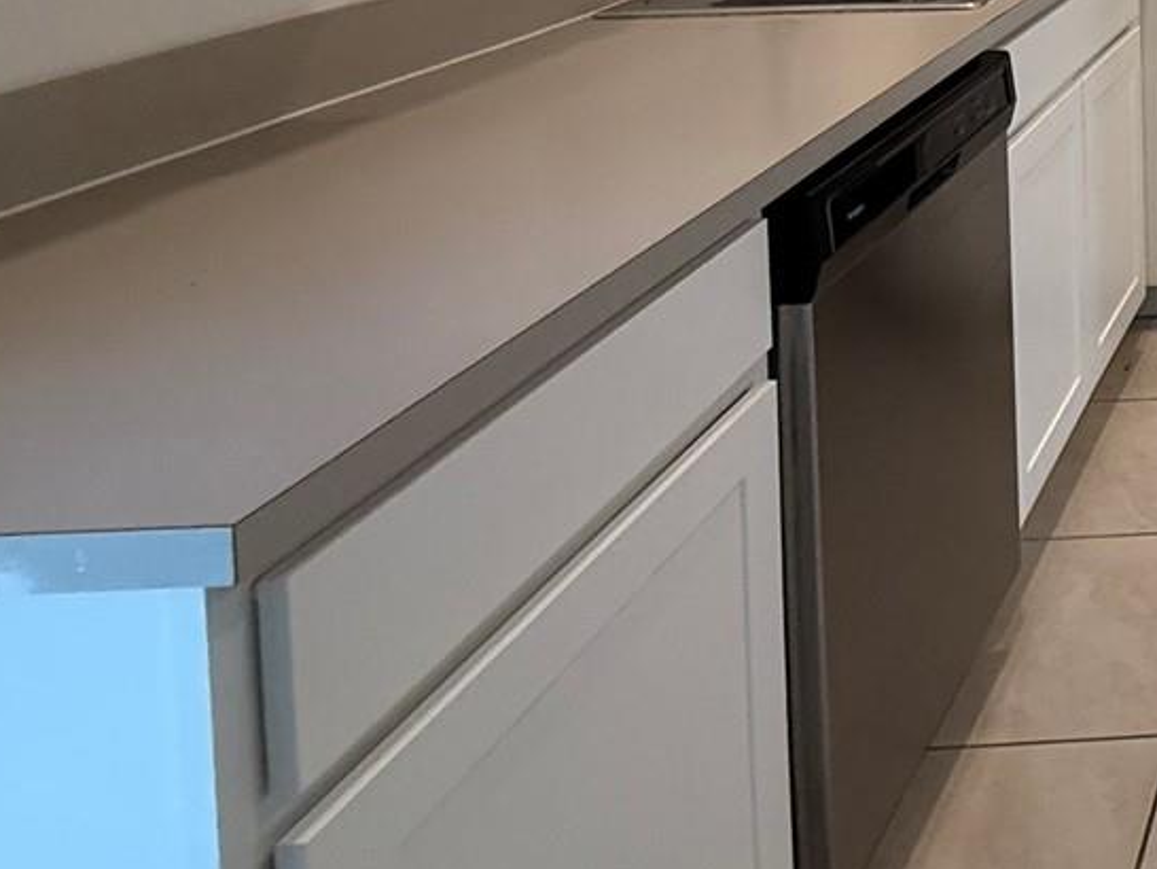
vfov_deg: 29.3
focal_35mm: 41
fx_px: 1371
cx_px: 1530
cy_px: -223
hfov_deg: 32.9
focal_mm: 2.22
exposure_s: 1/120
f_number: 2.2
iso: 250
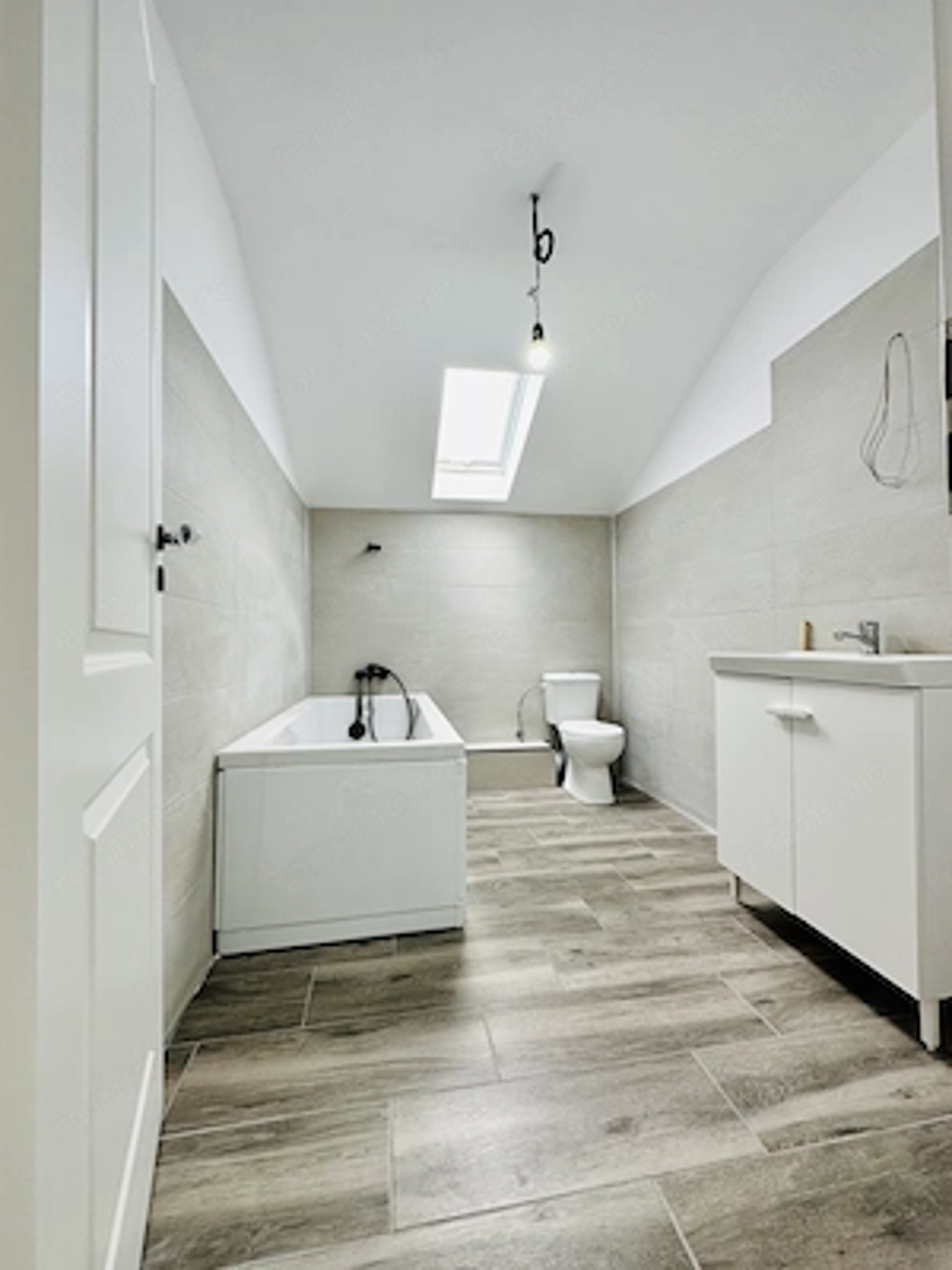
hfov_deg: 85.7
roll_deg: +1.3
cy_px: 635
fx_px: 513
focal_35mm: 14
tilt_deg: +2.1
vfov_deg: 102.1
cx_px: 476
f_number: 2.2
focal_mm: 2.22
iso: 80
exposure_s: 1/99
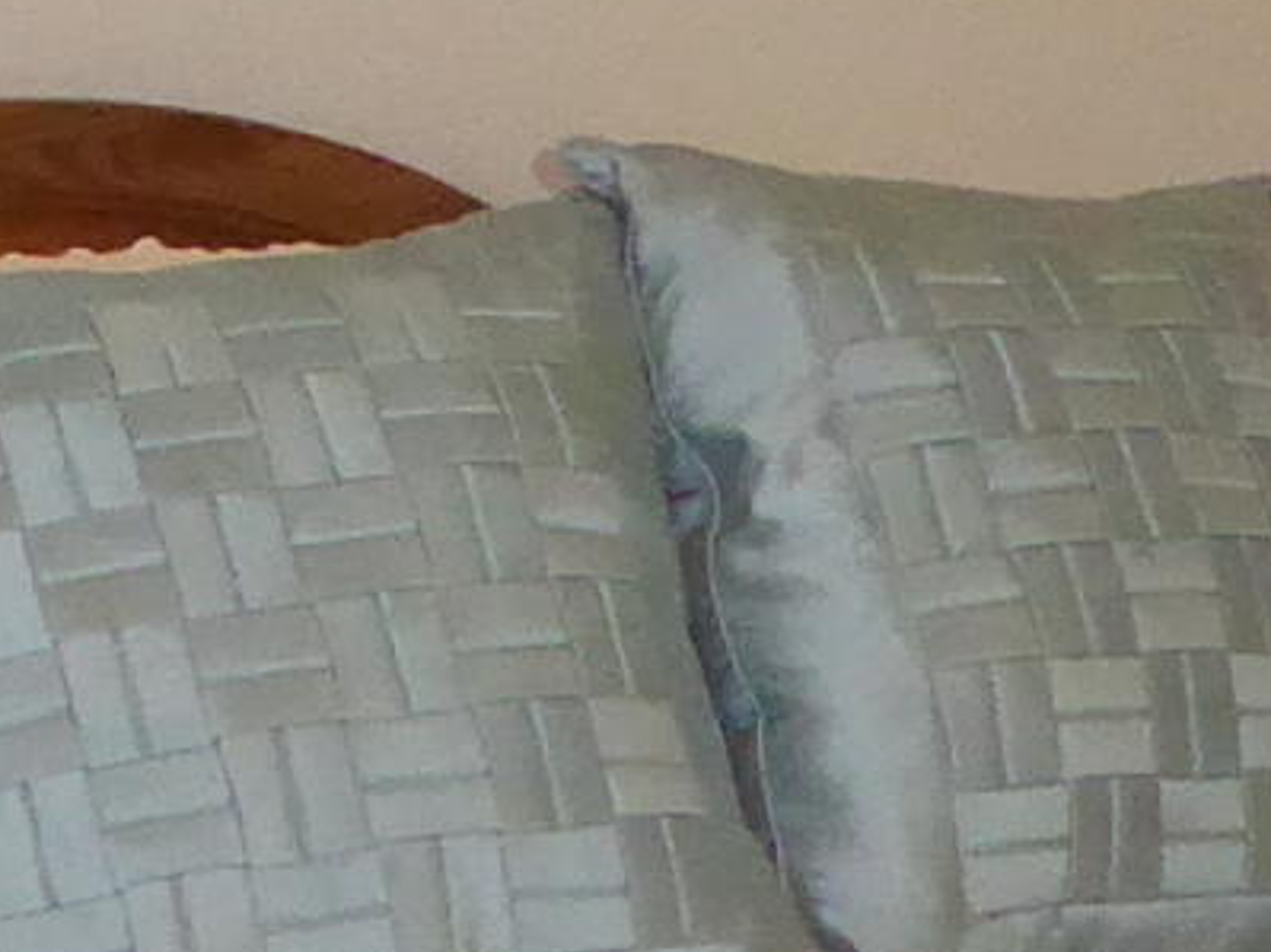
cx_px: 892
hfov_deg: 9.1
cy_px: 735
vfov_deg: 6.8
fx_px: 8002
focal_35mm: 218
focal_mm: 5
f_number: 3.5
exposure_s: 1/60
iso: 640
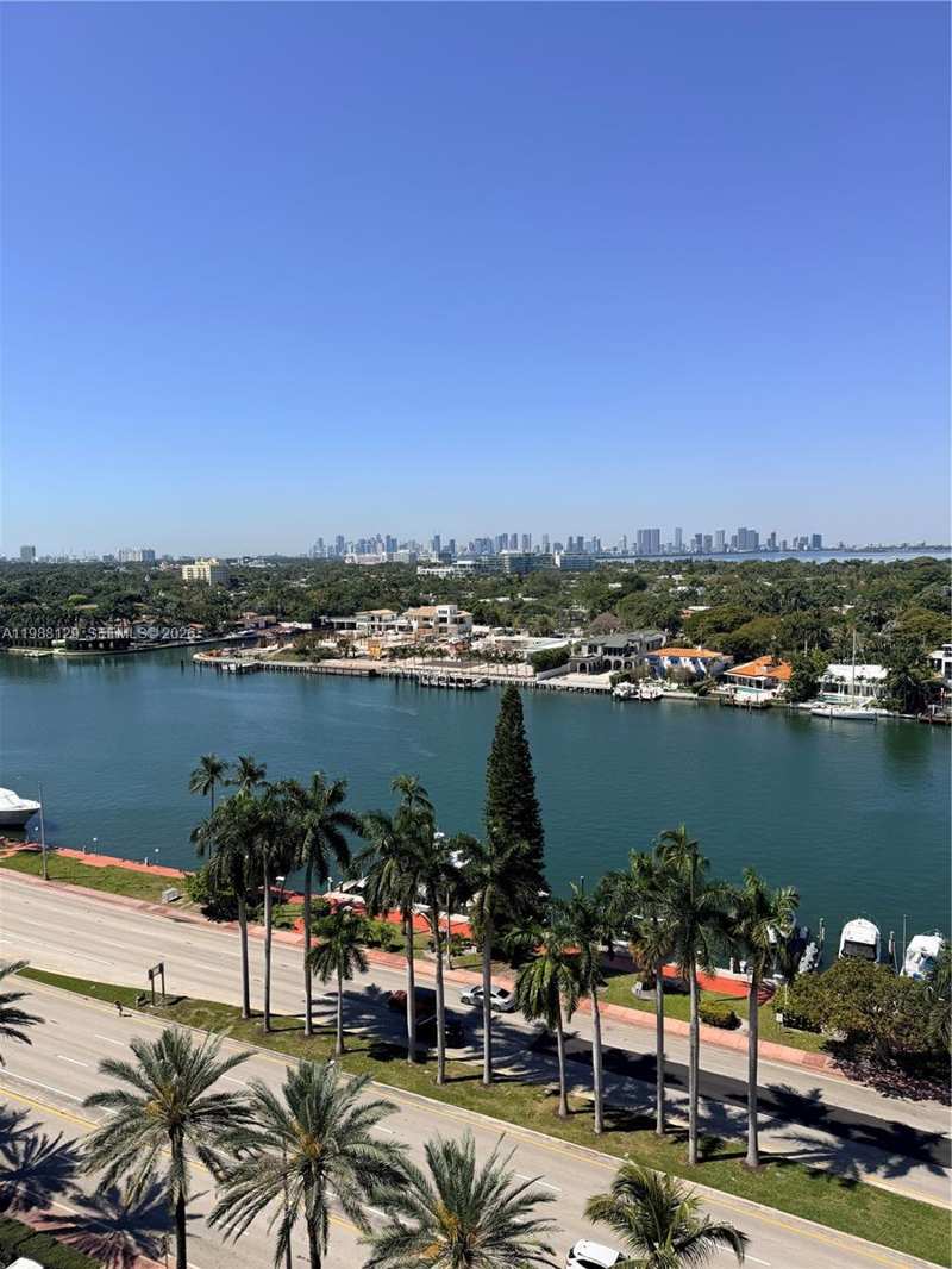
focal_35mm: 24
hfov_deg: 56.8
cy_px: 634
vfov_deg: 71.6
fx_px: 880
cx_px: 476
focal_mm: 6.76
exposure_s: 1/6173
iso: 80
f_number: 1.78
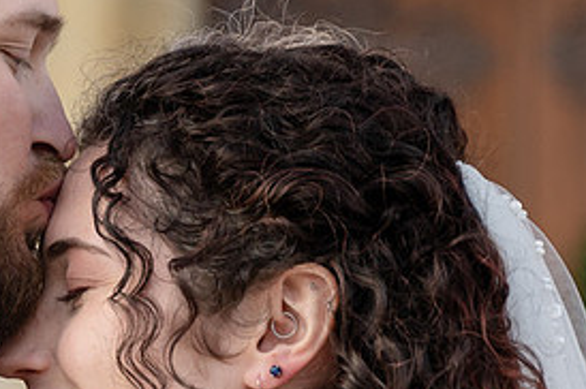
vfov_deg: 4.3
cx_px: -105
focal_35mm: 317
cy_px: 401
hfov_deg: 6.5
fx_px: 5154
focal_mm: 75
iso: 320
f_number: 2.8
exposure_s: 1/1600
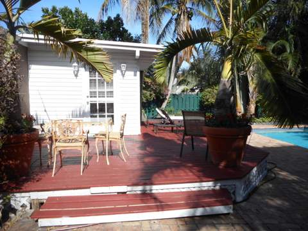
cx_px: 154
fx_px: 222
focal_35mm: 25
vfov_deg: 54.8
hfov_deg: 69.4
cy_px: 116
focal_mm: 4.5
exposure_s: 1/500
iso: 80
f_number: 3.7
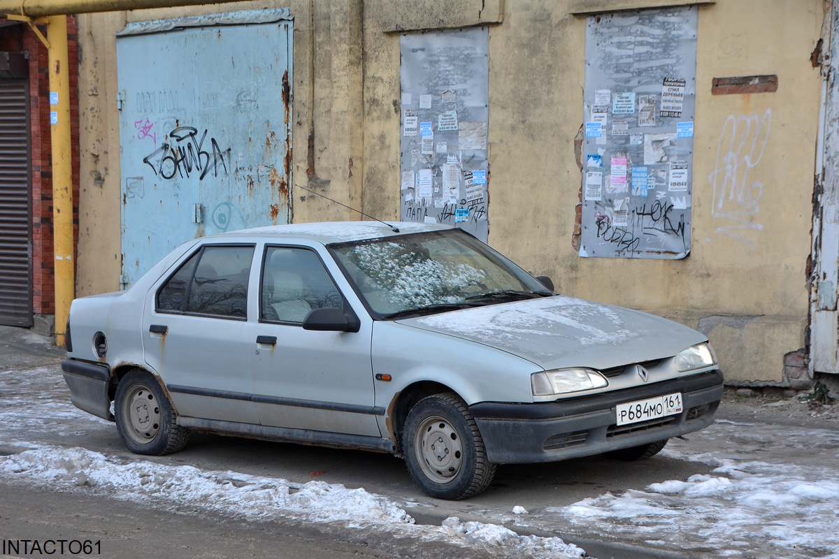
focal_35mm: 93
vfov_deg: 14.7
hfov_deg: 21.9
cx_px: 420
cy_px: 280
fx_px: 2167
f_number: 6.3
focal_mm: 62
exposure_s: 1/160
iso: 200
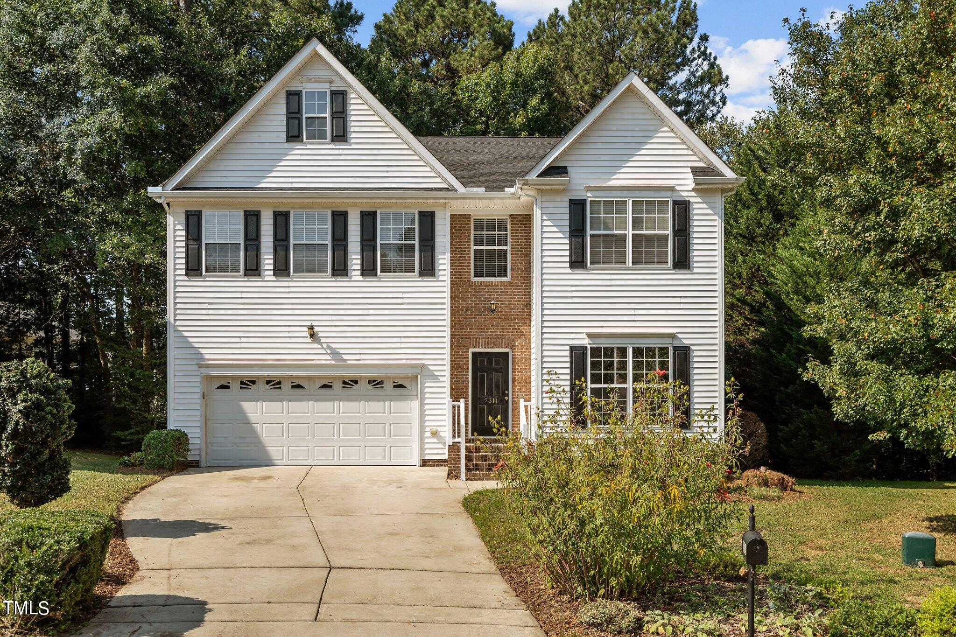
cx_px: 478
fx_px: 797
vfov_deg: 43.6
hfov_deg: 61.9
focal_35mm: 30
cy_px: 318
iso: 100
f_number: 4.5
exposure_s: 1/250
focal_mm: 30
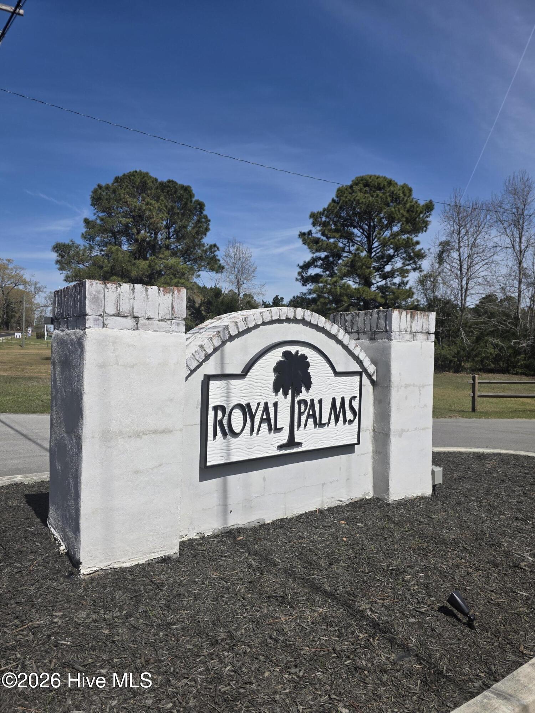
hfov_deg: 58.9
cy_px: 356
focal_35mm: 23
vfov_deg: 73.9
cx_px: 268
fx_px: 474
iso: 64
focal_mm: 6.3
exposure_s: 1/7944
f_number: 1.7
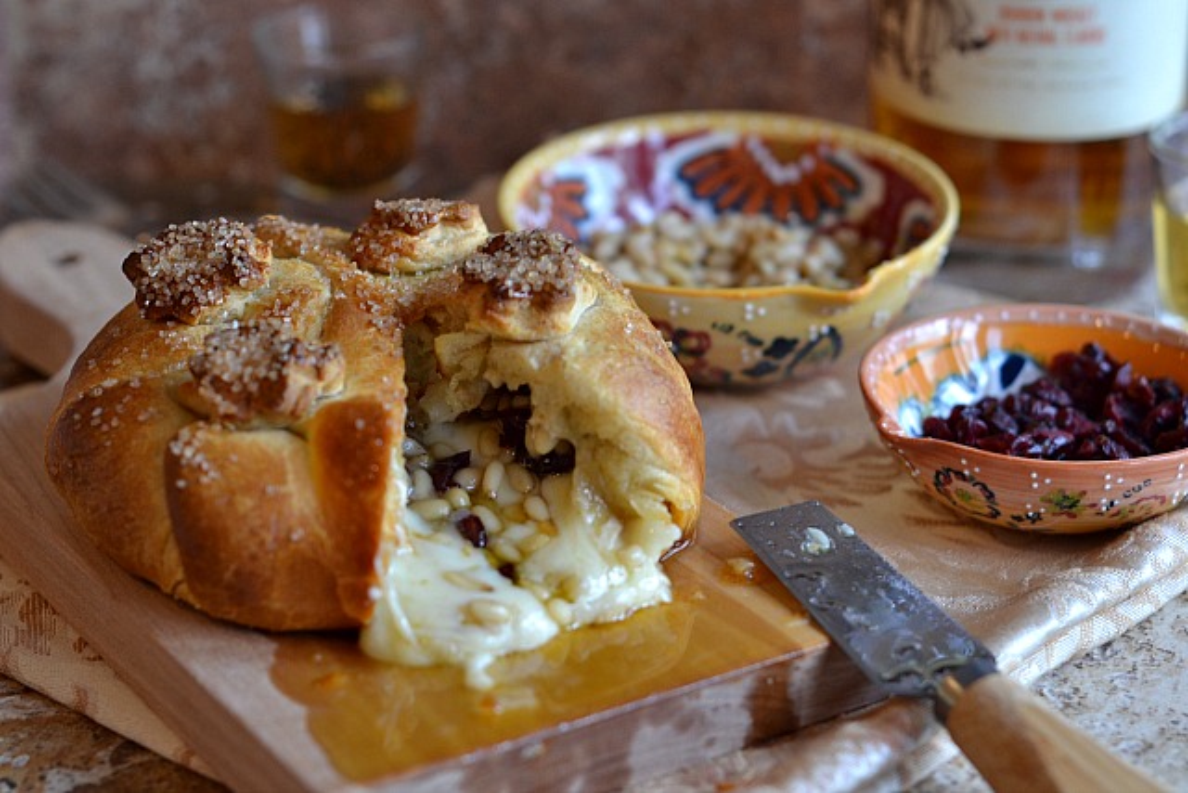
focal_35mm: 75
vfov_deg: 18.2
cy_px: 396
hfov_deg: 27.0
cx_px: 594
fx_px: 2475
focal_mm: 50
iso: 200
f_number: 3.5
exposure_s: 1/30
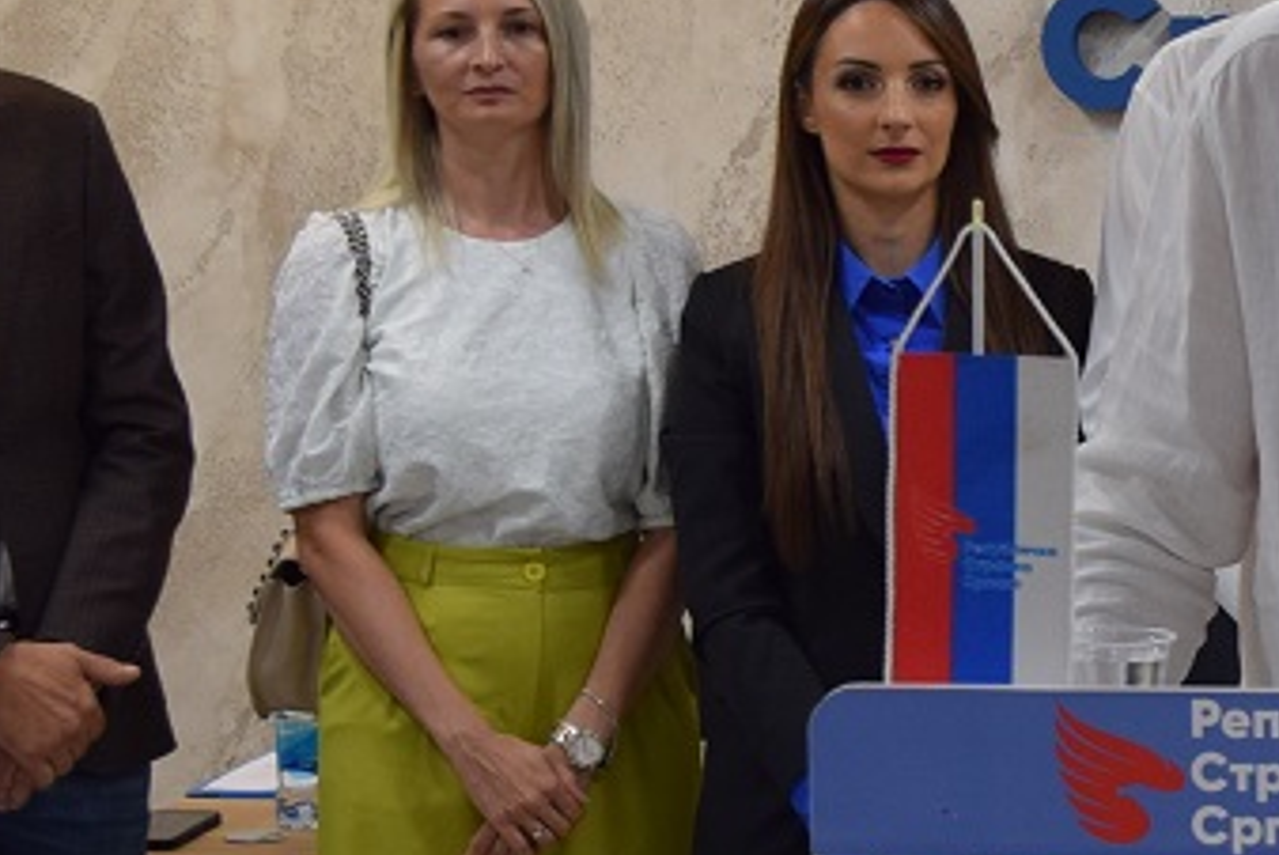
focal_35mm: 128
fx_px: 4551
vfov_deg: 10.7
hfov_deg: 15.5
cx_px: 1502
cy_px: 636
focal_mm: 24
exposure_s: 1/60
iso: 400
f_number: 5
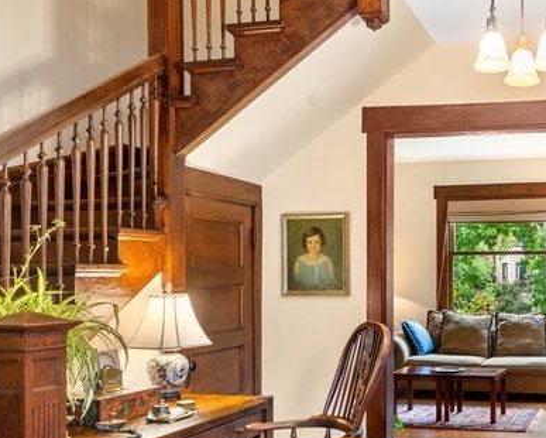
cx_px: 505
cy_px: 261
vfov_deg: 40.0
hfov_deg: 44.1
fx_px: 598
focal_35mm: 37
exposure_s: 3
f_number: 8
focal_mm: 17
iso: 320
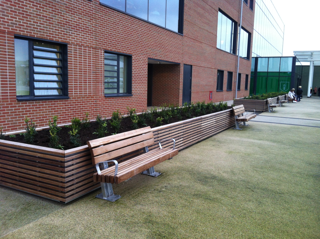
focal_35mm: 35
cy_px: 120
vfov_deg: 40.6
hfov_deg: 52.7
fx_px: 323
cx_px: 160
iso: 125
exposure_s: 1/120
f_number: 2.8
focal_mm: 3.85
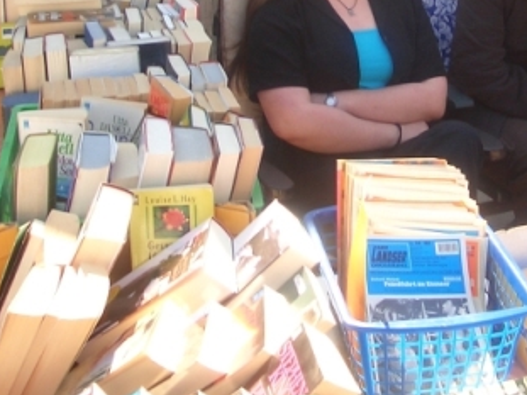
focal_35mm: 72
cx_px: 381
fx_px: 1096
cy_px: 29
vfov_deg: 20.0
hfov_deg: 26.8
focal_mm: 5.8
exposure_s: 1/125
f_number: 4.3
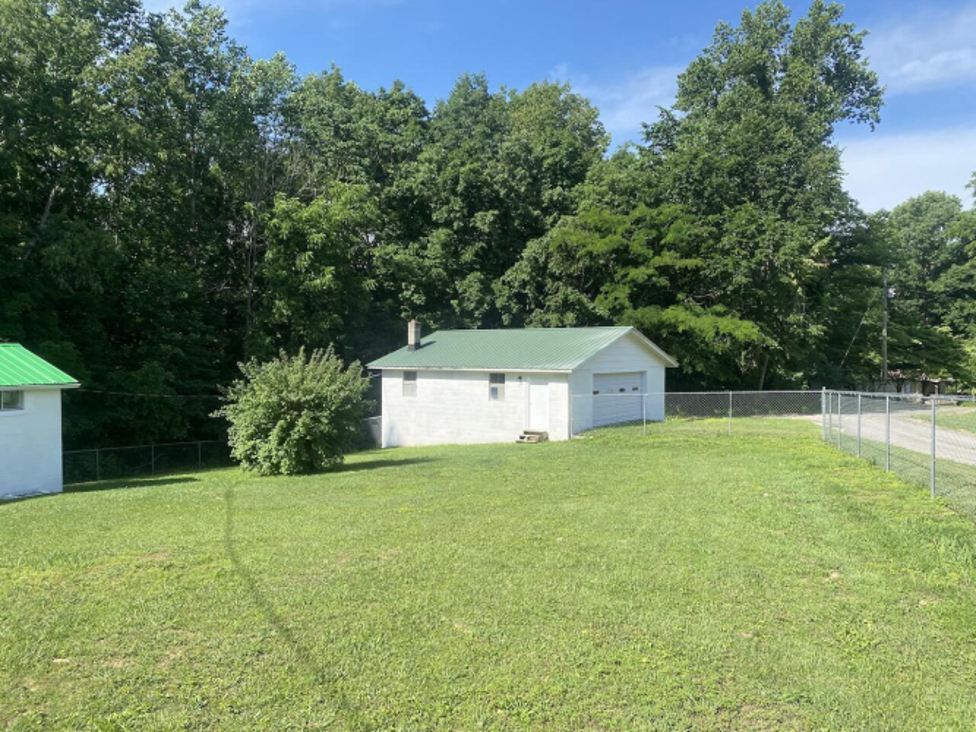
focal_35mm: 26
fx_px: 733
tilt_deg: -1.1
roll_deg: +0.3
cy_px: 366
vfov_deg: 53.0
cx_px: 488
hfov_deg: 67.3
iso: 32
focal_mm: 4.25
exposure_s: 1/1377
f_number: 1.8
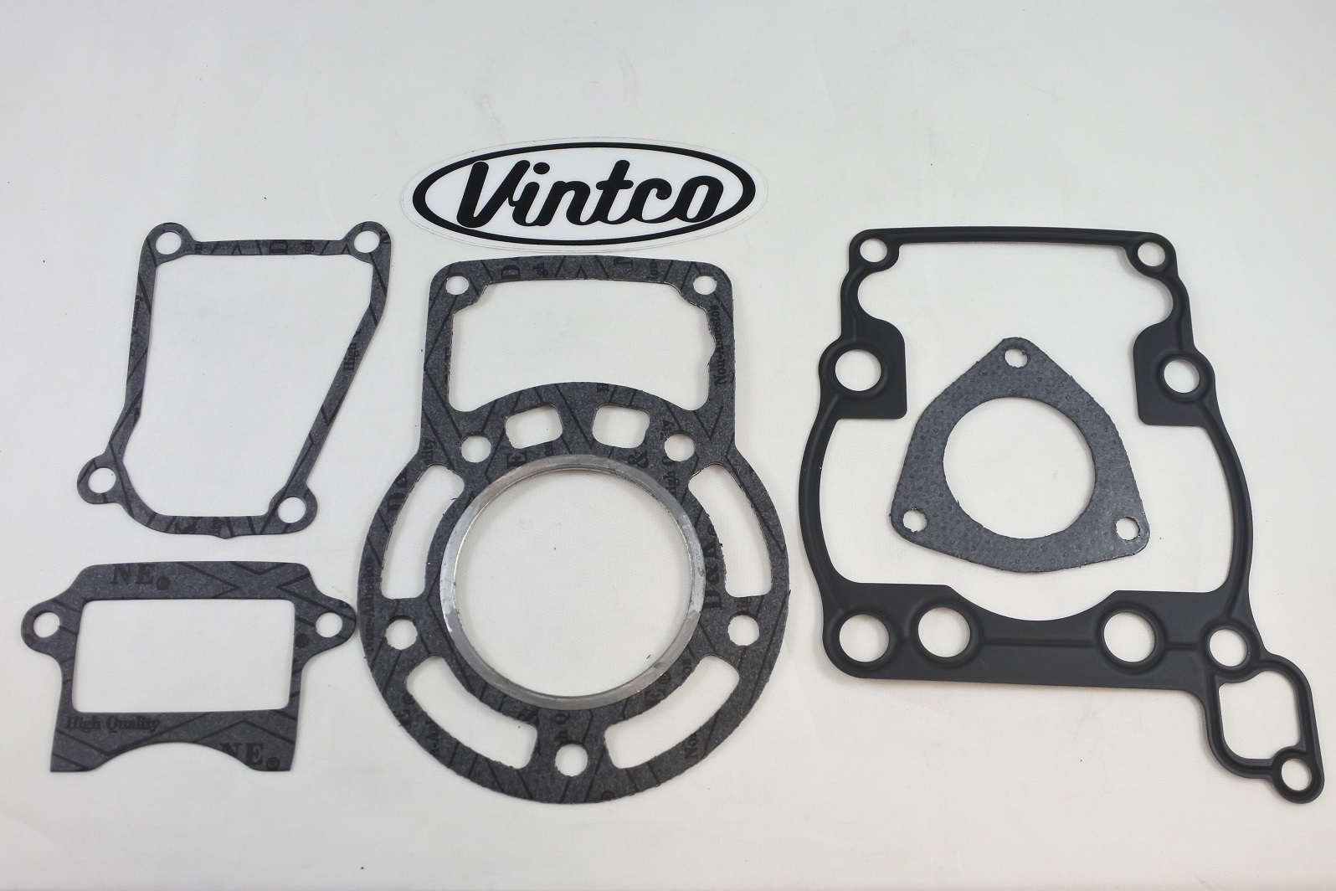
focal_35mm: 31
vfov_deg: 42.3
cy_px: 446
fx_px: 1150
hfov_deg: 60.3
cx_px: 668
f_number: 3.8
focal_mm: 11.8
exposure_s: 1/160
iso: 400
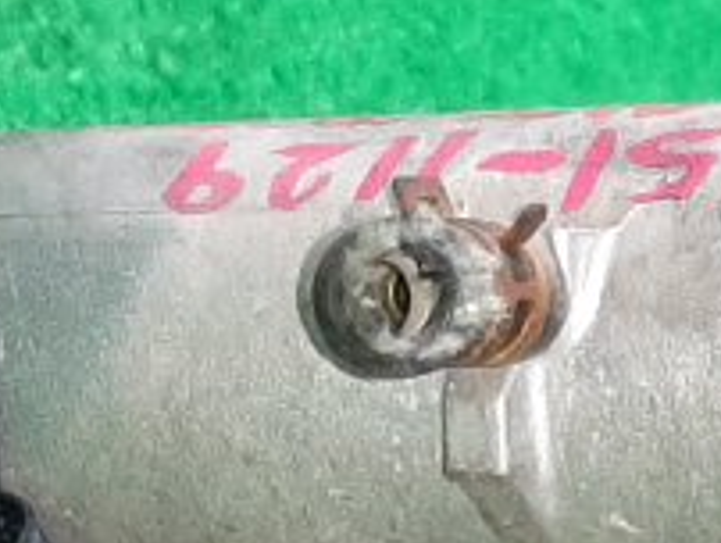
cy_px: 1511
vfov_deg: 7.3
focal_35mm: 185
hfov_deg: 10.5
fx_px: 3858
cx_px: 828
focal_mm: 3.93
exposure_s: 1/33
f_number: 1.7
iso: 203
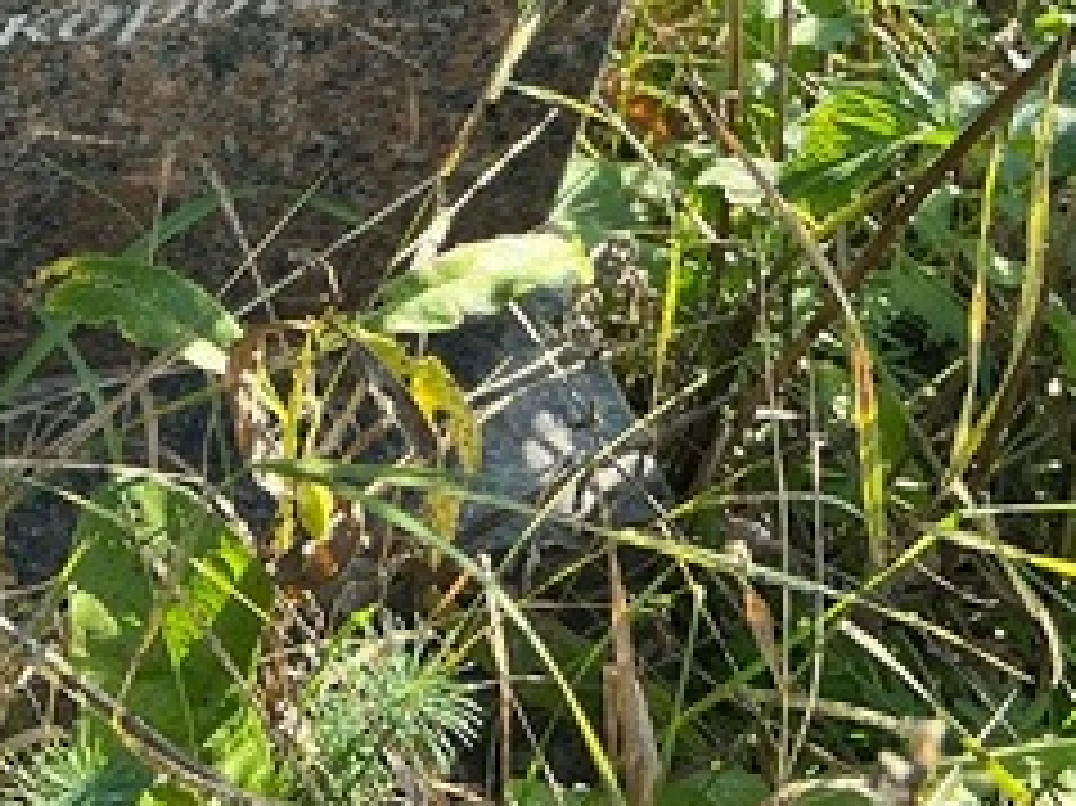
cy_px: -396
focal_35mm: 87
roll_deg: -5.6
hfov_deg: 21.5
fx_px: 2703
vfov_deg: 15.6
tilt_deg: -40.4
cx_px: -59
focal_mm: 5.7
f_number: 1.5
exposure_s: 1/490
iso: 50
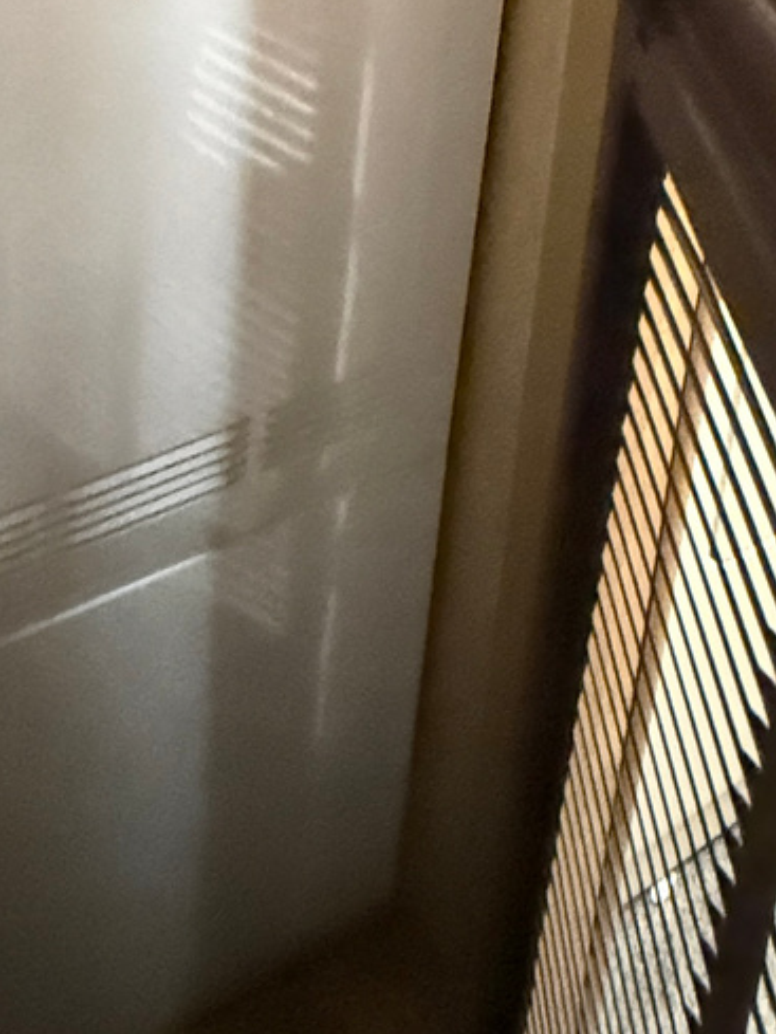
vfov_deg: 29.3
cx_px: 184
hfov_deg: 32.2
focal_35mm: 44
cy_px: -465
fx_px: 1315
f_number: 2.2
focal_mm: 2.22
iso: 2000
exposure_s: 1/30
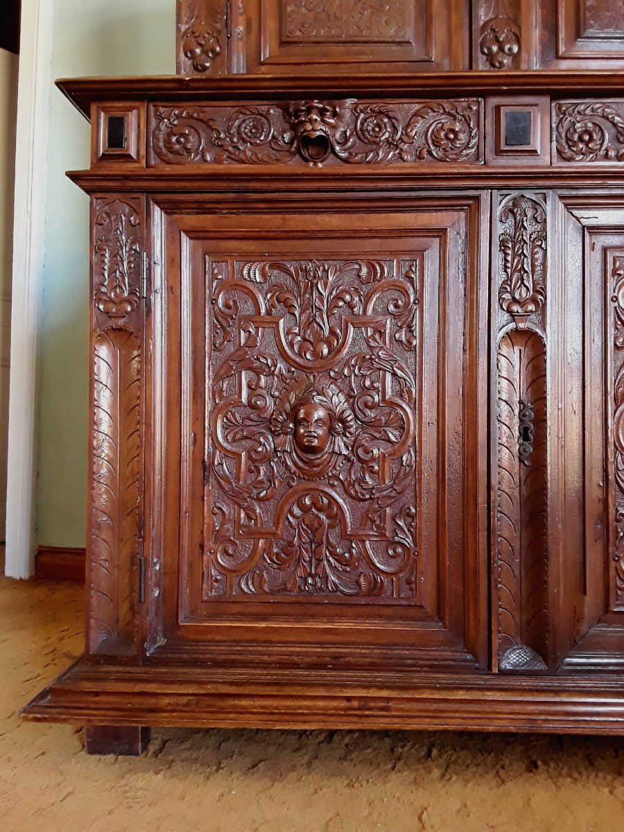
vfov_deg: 65.3
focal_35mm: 27
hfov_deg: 51.4
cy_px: 416
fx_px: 649
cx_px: 312
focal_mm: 2.91
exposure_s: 1/17
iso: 200
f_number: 1.9
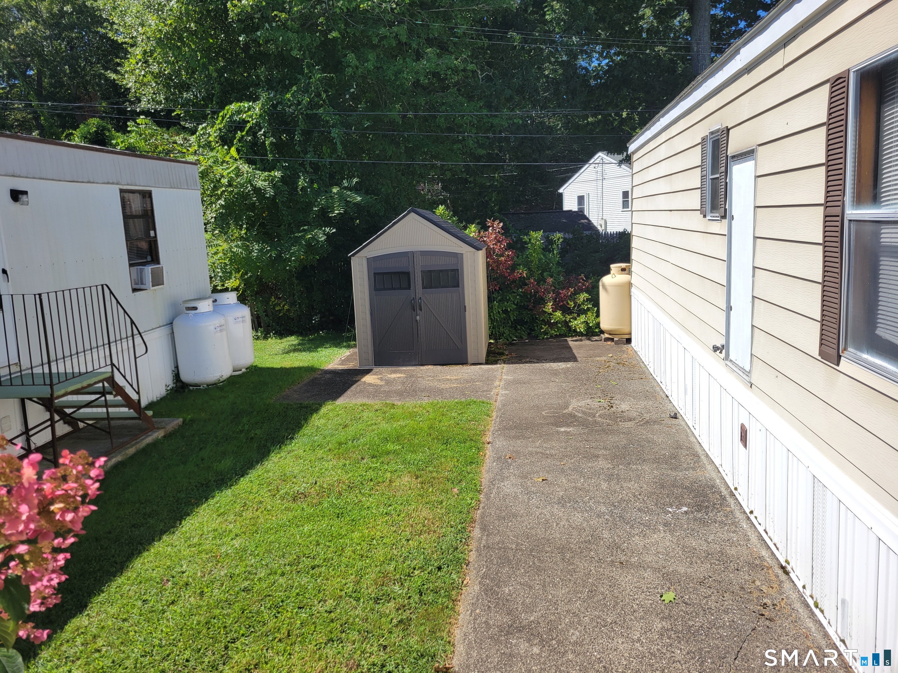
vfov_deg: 53.1
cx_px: 449
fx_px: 674
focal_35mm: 26
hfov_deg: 67.3
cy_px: 336
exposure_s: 1/2321
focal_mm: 5.4
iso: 40
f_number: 1.8
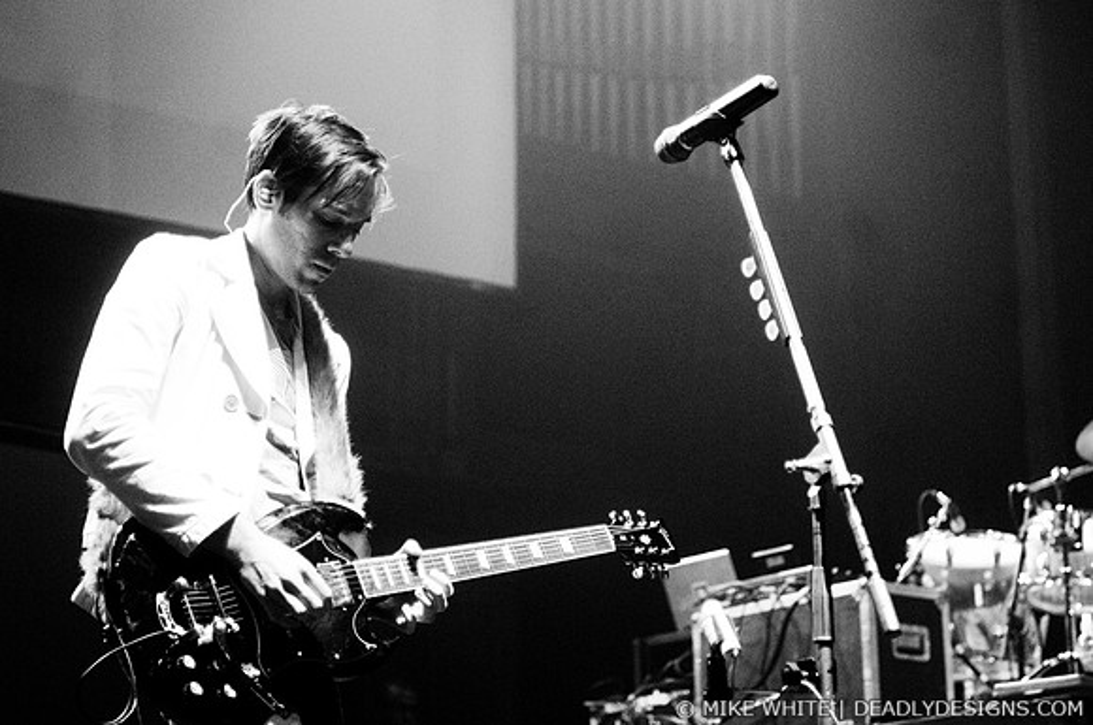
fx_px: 2638
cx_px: 546
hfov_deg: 23.4
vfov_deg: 15.7
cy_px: 362
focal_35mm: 87
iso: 800
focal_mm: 58
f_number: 2.8
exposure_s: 1/400
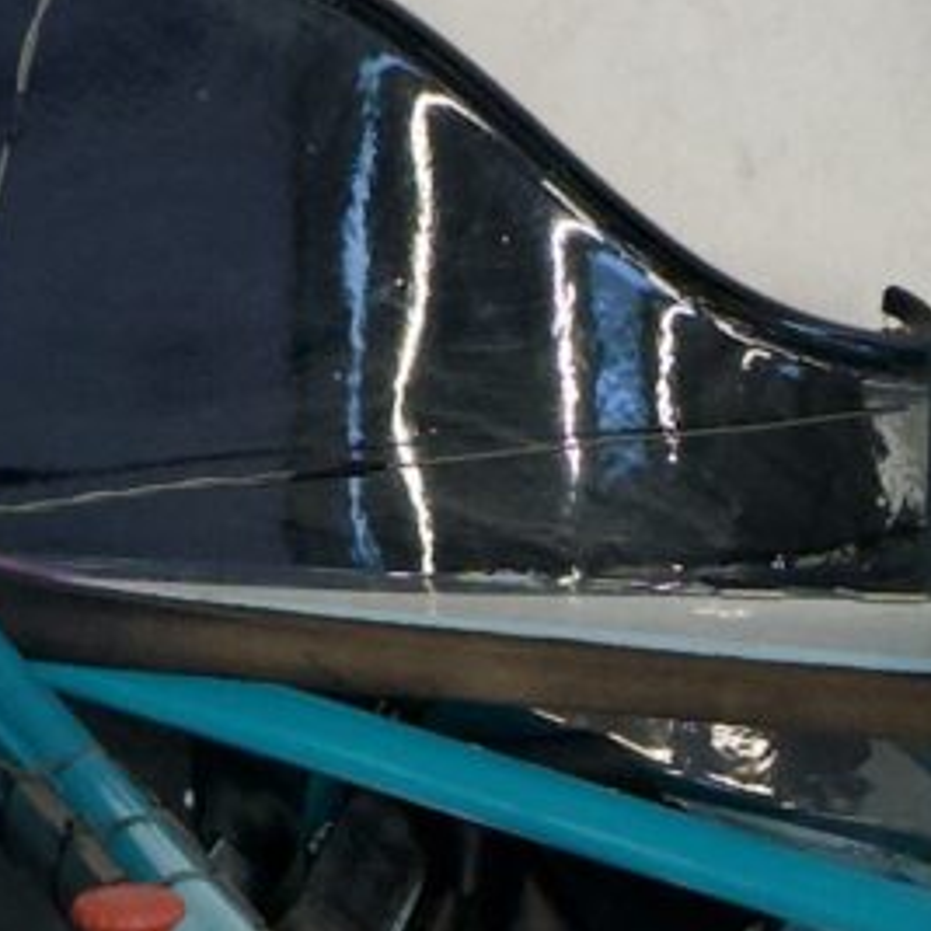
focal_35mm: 855
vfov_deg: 2.0
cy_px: 1403
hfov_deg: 2.1
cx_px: 631
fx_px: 26016
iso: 1600
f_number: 8
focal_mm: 105
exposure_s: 1/125
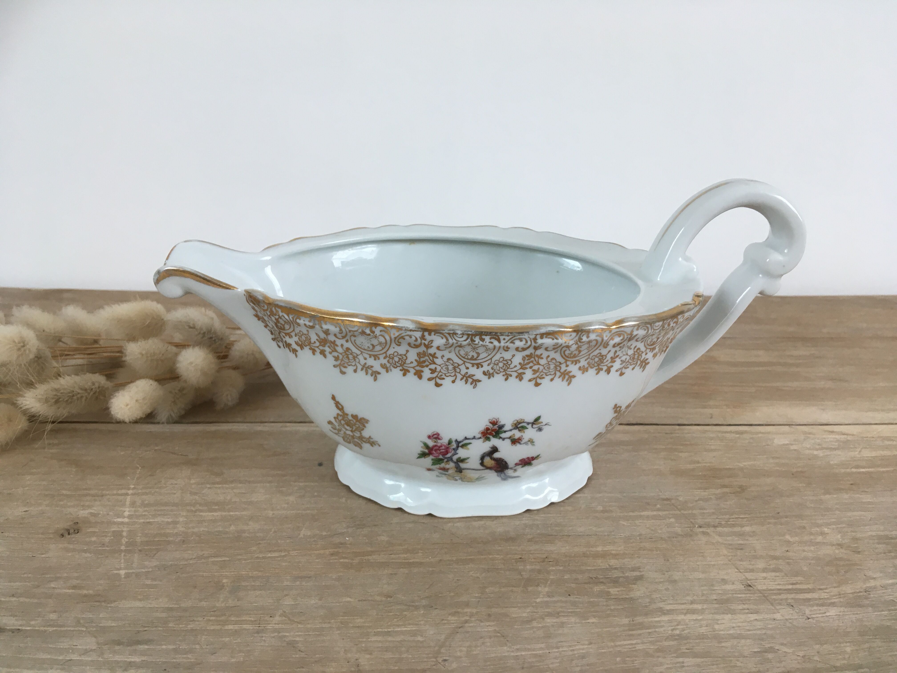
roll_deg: -1.0
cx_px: 448
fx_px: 751
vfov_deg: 48.2
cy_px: 336
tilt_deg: -18.9
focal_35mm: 29
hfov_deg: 61.7
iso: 32
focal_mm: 4.15
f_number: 2.2
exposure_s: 1/33
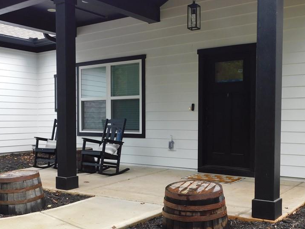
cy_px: 136
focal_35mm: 43
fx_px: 379
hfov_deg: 43.8
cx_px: 147
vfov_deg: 33.5
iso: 125
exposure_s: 1/160
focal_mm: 5.3
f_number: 3.2
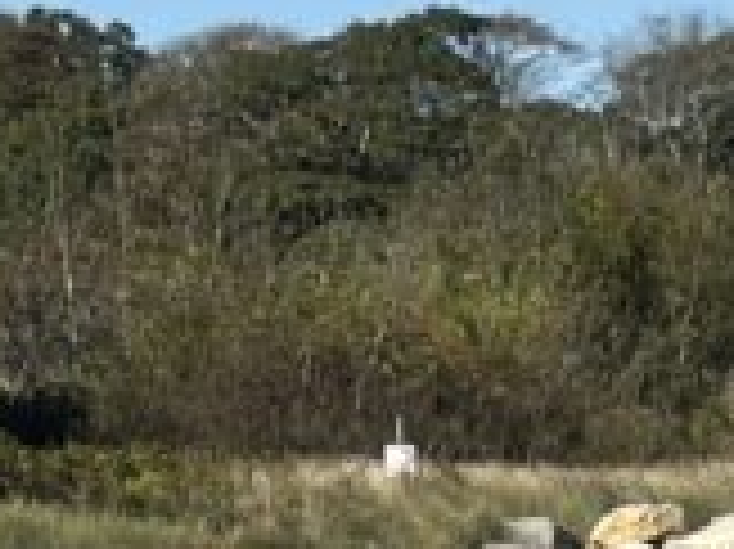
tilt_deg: -9.9
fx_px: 6378
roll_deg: +0.7
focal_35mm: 301
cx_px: 2292
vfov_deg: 4.8
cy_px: 1490
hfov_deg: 6.0
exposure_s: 1/8929
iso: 100
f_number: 1.78
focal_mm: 6.86
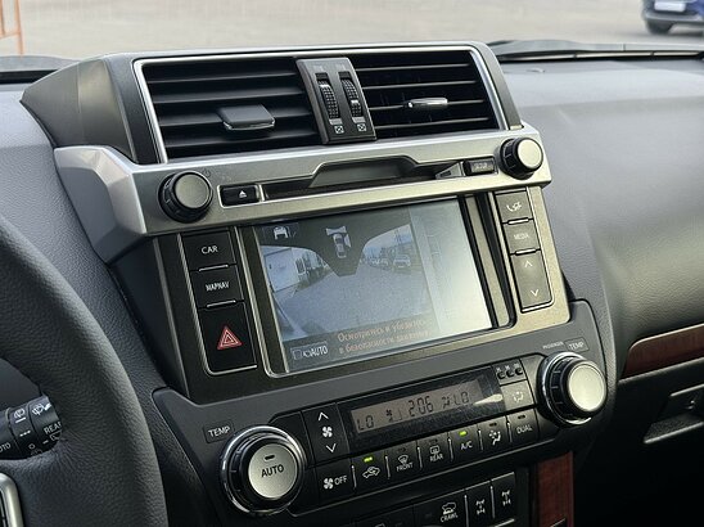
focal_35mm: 48
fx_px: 975
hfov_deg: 39.7
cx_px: 352
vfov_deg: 30.2
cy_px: 264
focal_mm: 6.76
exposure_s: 1/240
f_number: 1.78
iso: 64
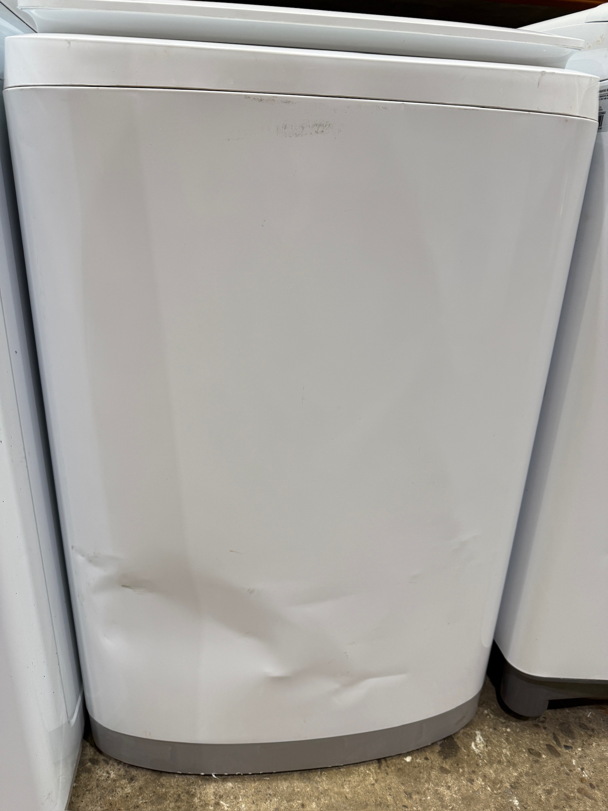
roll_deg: -4.1
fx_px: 562
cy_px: 406
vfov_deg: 71.6
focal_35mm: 24
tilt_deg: -20.5
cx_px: 304
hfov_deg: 56.8
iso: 125
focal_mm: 6.76
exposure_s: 1/100
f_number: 1.78
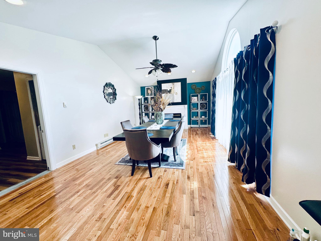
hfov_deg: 102.1
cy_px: 120
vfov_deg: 85.7
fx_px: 130
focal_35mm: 14
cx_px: 160
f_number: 2.2
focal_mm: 2.22
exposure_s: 1/120
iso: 80
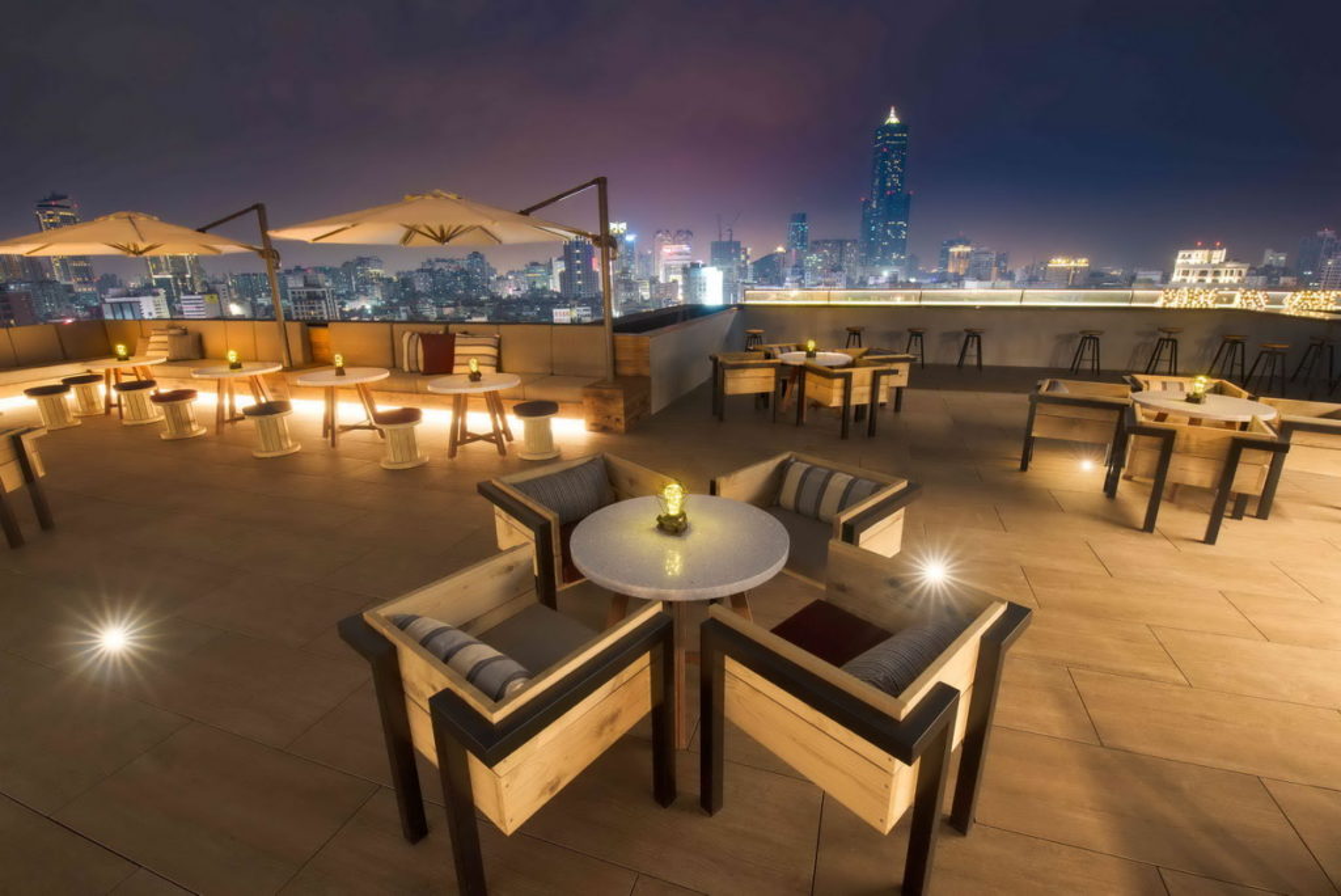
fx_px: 559
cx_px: 670
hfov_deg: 100.4
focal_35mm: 15
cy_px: 448
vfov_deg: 77.4
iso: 100
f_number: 14
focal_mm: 15
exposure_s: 20
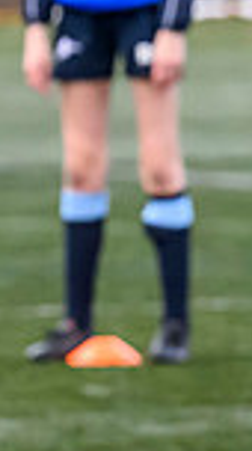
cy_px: 437
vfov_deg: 2.4
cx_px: -199
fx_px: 10691
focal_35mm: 896
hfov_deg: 1.3
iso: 5000
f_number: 4.5
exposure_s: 1/2500
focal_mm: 165
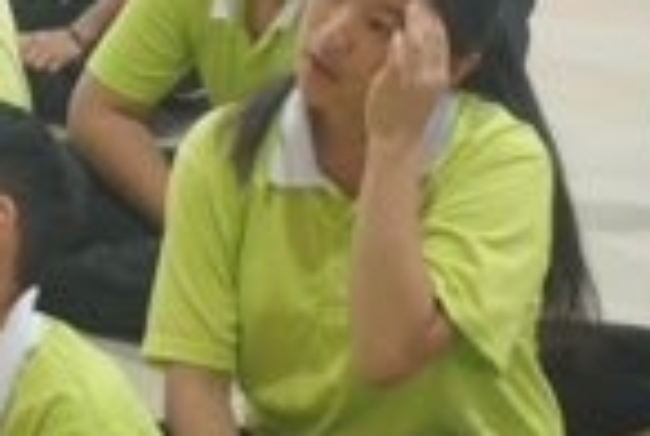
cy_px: -53
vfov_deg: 7.3
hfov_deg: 10.7
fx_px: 3383
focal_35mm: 187
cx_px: -218
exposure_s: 1/160
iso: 2500
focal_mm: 38
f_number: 5.6
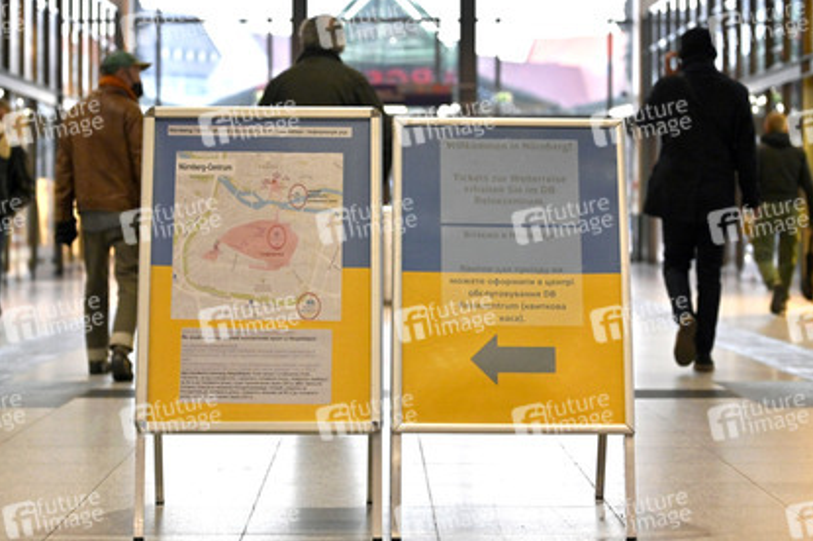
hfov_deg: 26.7
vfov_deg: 17.9
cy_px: 270
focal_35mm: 76
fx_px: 1715
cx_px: 393
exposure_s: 1/640
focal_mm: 70
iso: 2500
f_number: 2.8
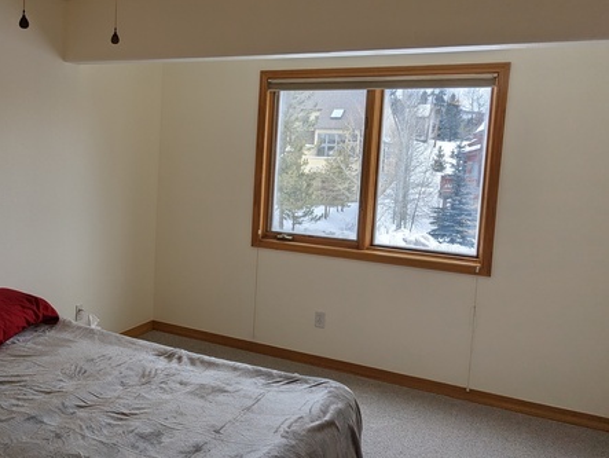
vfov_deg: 39.7
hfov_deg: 49.6
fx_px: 634
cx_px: 165
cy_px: 210
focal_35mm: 36
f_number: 1.85
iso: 47
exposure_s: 1/312
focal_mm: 6.81
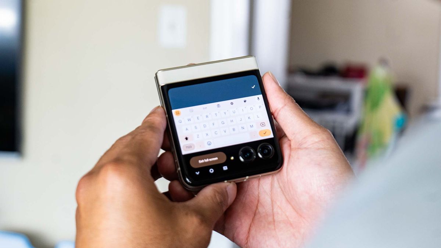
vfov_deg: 16.1
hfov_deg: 28.2
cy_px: 112
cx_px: 246
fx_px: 876
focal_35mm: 75
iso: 1000
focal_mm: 60
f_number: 5.6
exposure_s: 1/40
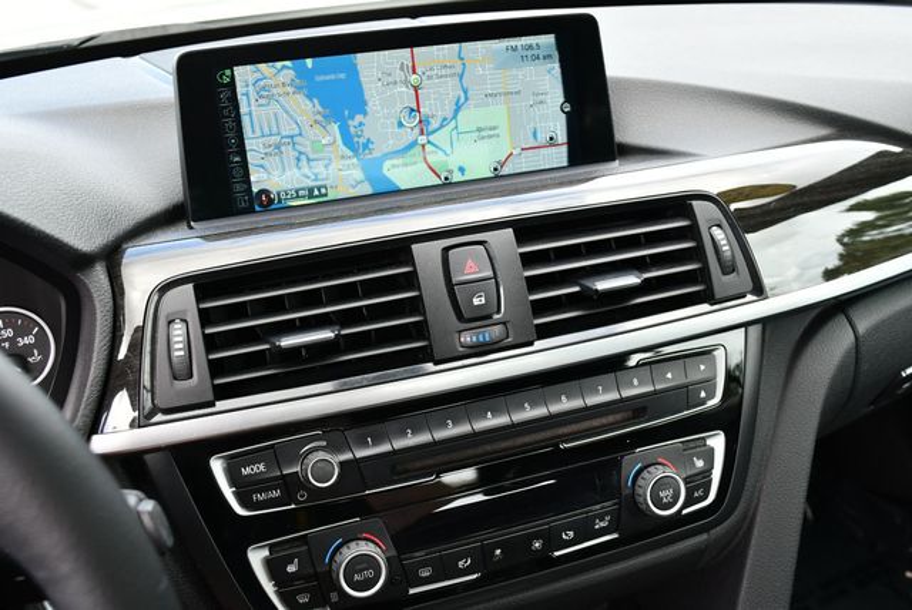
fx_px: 913
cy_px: 305
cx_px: 456
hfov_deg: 53.1
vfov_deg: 36.9
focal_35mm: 36
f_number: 4
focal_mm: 18
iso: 400
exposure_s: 1/250
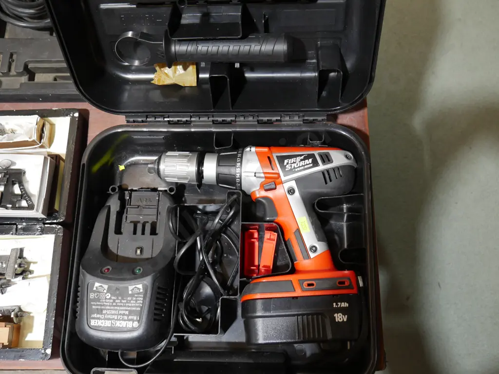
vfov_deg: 39.7
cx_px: 250
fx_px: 519
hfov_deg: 51.3
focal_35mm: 36
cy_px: 187
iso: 640
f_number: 4.5
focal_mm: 18
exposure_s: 1/60
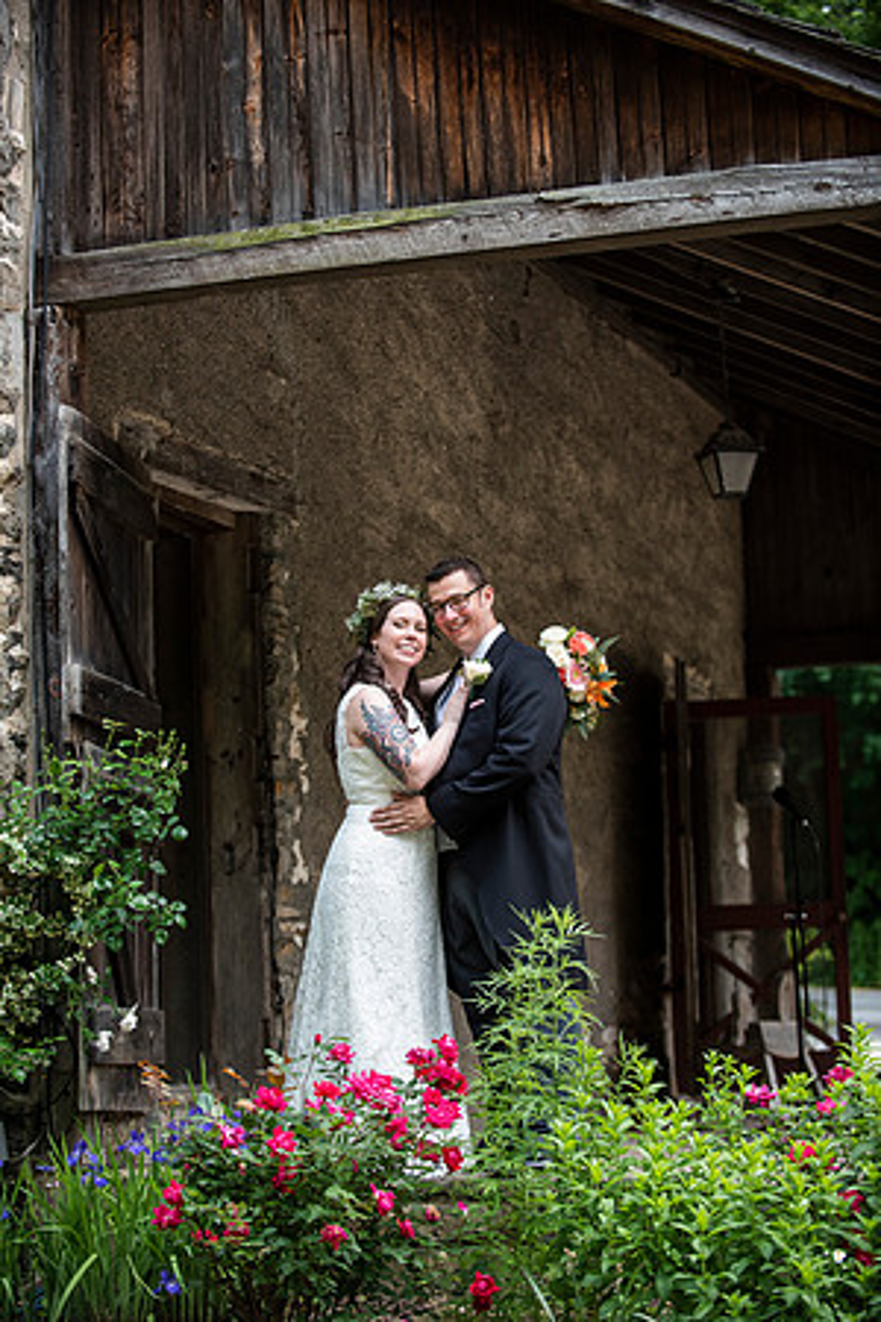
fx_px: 3010
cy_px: 661
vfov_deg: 24.8
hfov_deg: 16.7
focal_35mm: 82
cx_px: 440
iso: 640
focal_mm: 82
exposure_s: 1/2000
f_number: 2.8
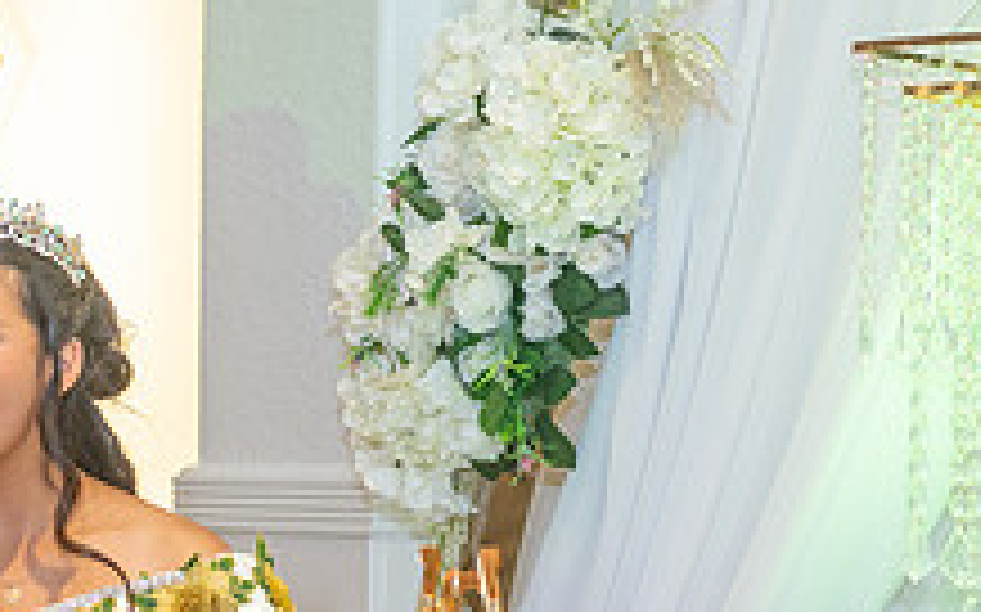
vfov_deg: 7.7
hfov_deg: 12.2
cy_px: 781
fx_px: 4489
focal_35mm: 168
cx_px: -122
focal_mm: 62
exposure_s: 1/200
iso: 800
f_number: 3.5
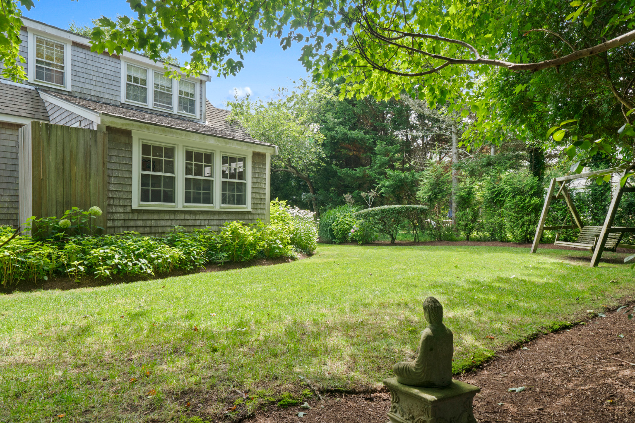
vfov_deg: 64.6
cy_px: 213
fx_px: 335
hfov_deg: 86.9
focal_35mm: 19
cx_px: 319
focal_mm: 12
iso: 200
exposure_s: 1/60
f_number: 8
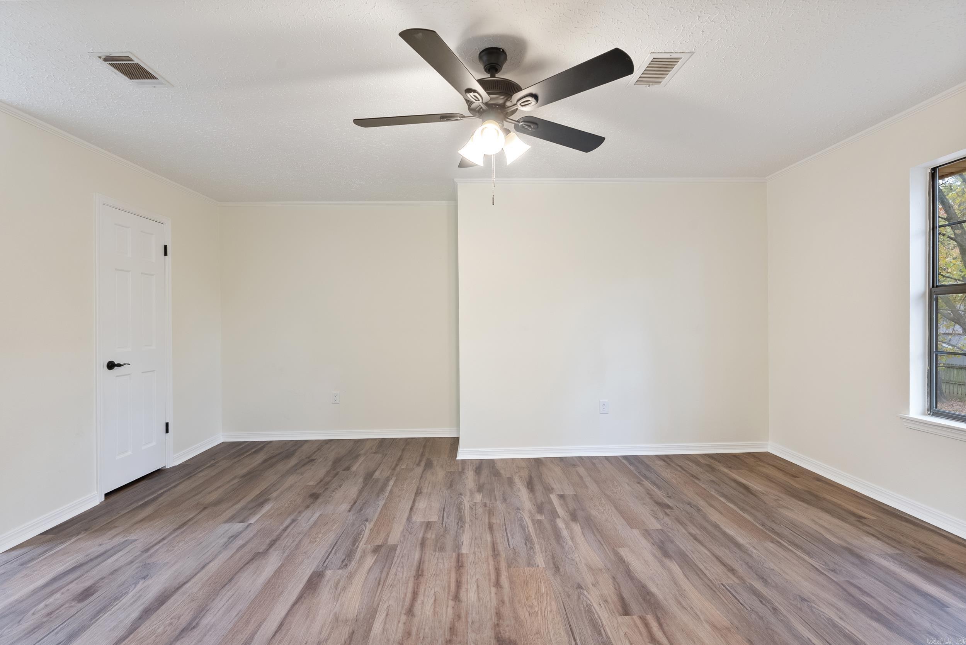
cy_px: 322
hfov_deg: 96.7
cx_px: 483
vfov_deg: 73.8
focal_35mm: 16
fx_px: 430
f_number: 9
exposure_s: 1/2
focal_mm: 16
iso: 640
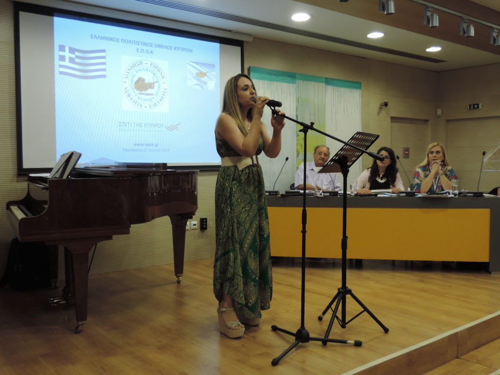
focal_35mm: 35
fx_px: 506
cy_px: 188
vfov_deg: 40.7
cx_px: 250
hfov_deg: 52.6
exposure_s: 1/50
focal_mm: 6.2
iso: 320
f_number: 3.3
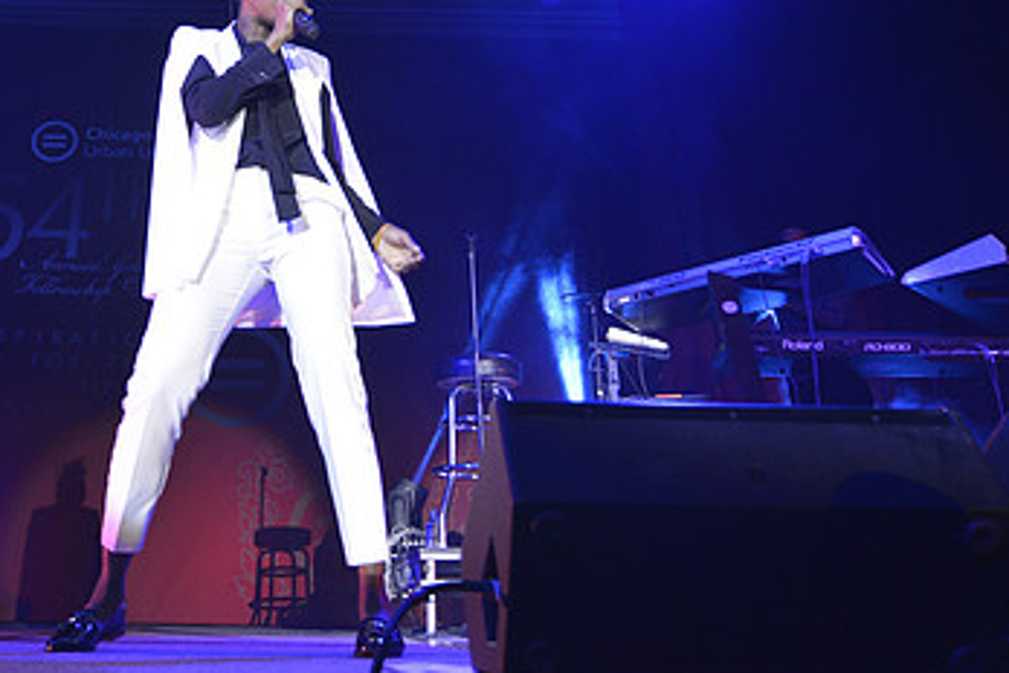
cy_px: 181
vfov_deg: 32.9
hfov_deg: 47.7
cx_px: 339
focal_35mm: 40
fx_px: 1121
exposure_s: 1/125
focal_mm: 24
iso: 800
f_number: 5.6
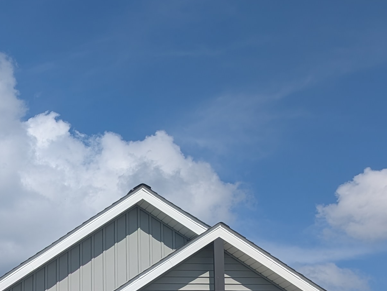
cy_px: 459
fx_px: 907
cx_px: -140
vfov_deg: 16.4
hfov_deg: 21.4
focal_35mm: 81
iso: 22
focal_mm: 6.9
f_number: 1.68
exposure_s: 1/1764
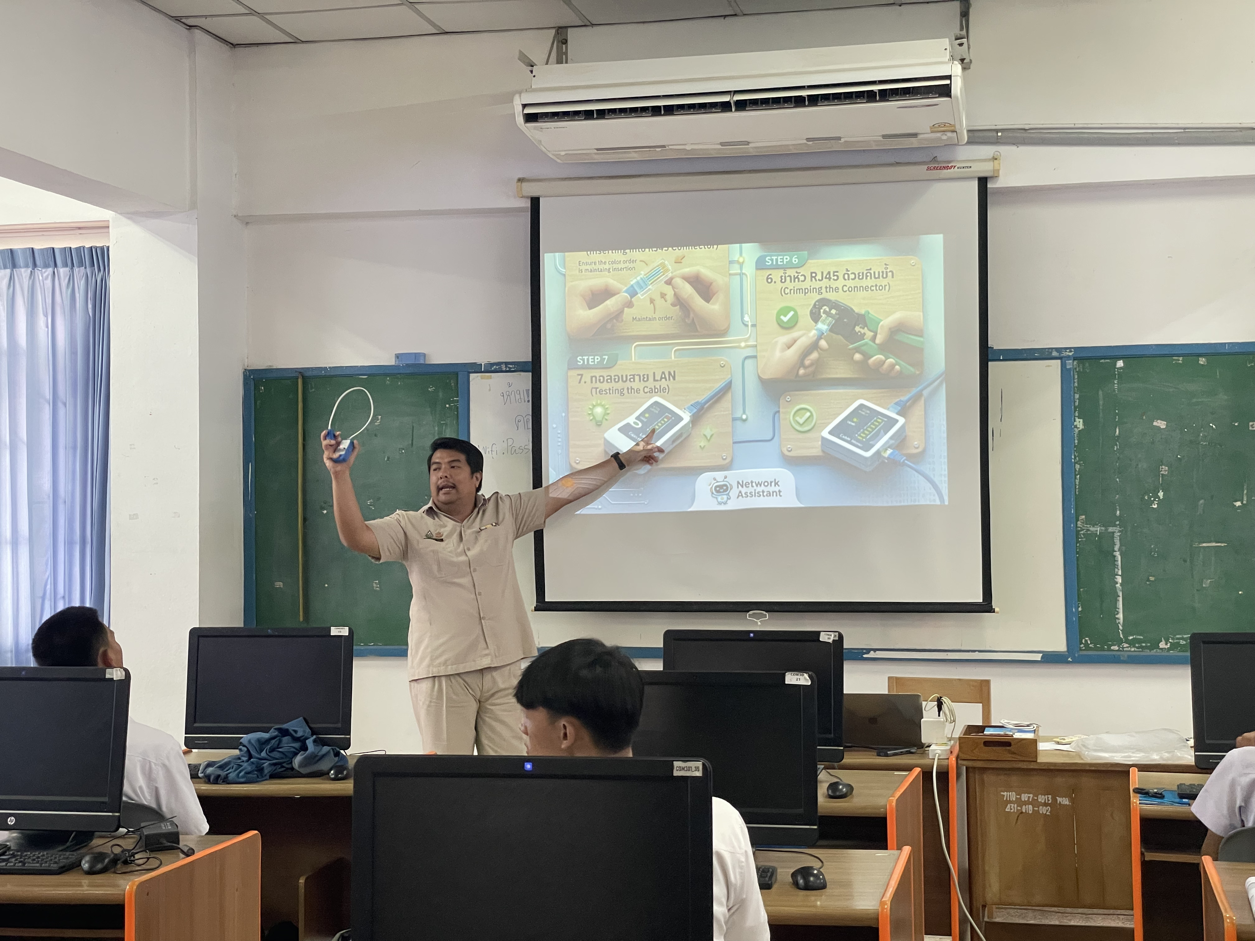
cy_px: 470
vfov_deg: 28.0
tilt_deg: +1.5
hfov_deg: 36.8
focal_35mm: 52
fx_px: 1885
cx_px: 628
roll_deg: +0.4
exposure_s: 1/50
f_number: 2
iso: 250
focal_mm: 6
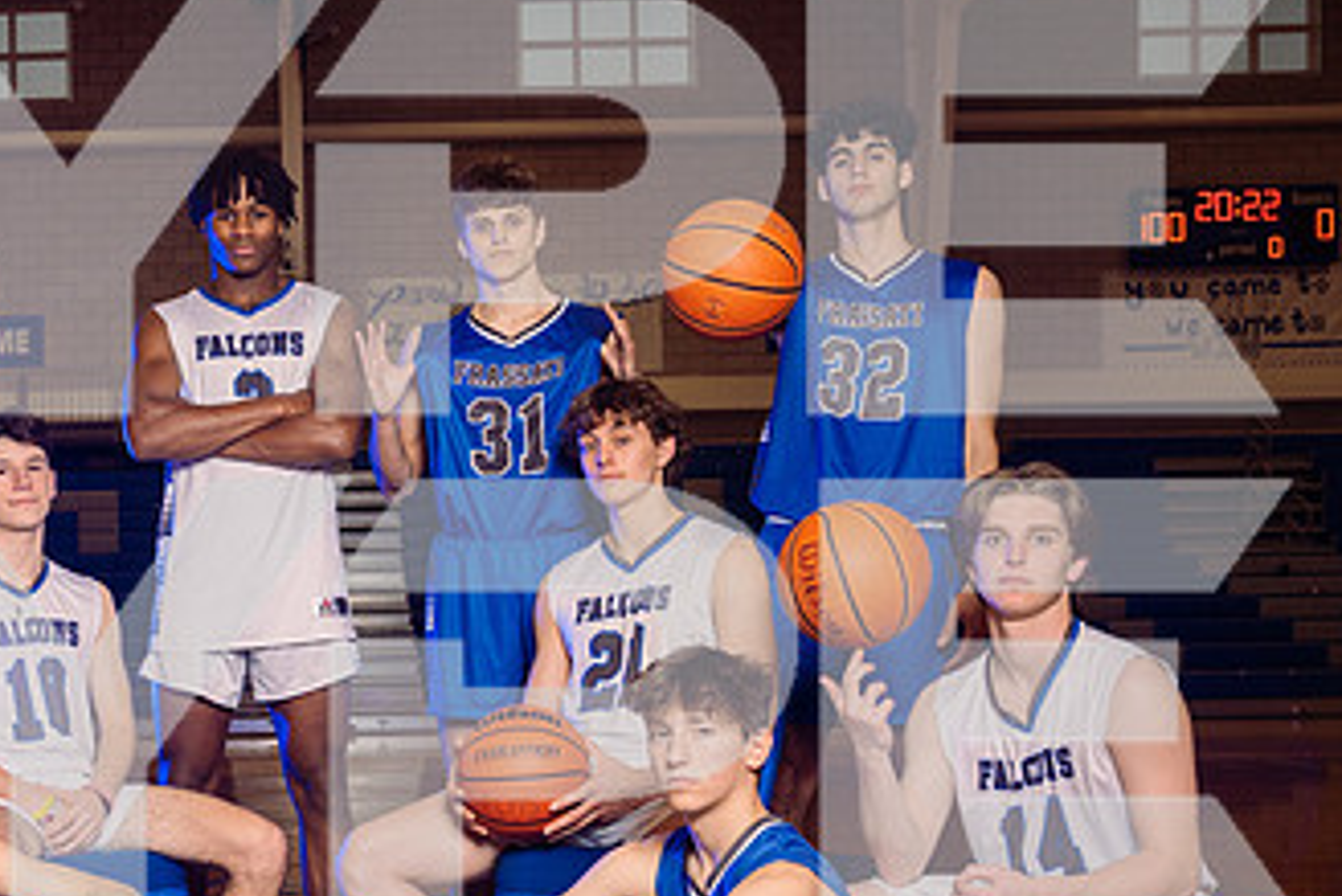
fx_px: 1976
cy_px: 698
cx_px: 250
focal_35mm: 53
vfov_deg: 25.2
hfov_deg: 36.1
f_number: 7.1
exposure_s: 1/250
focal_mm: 30
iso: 400
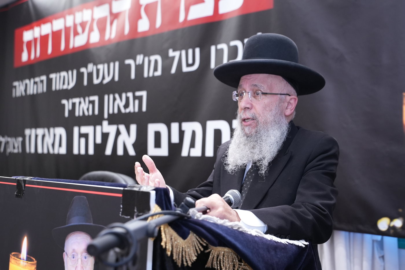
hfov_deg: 41.9
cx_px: 202
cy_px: 135
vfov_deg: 28.7
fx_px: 529
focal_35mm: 47
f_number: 4
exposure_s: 1/200
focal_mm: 47
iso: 3200
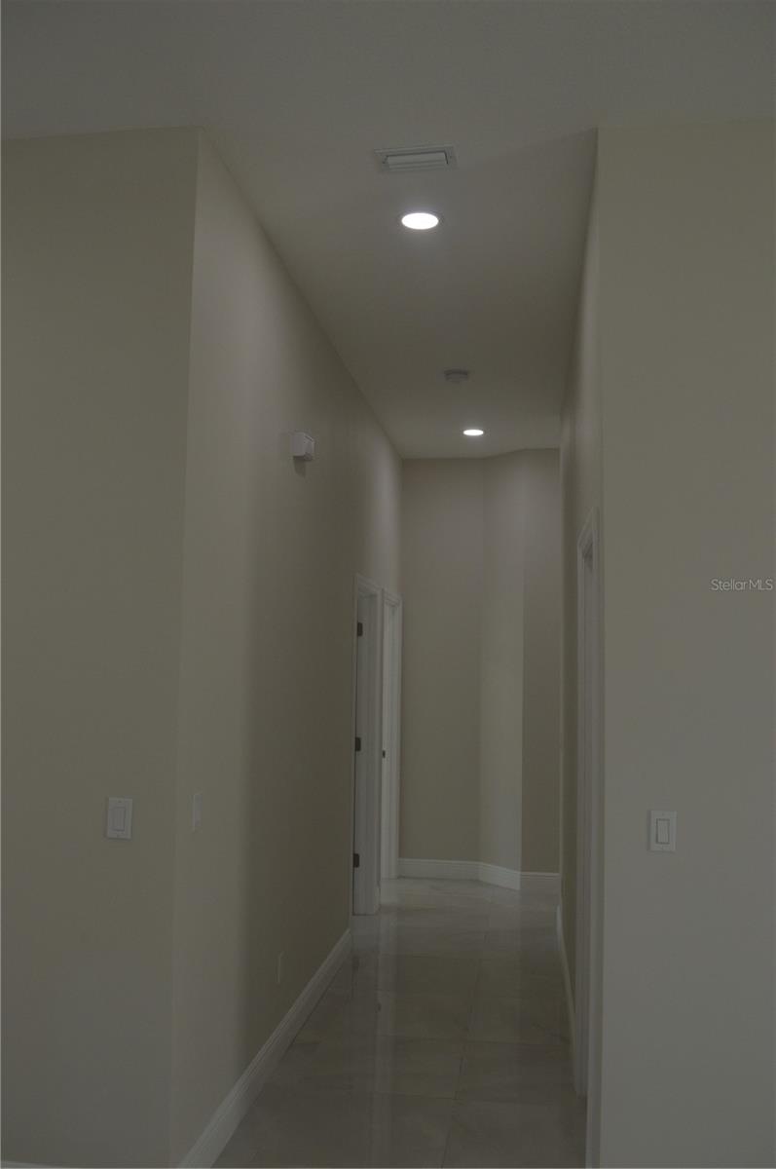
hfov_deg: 43.5
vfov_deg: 62.0
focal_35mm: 30
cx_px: 388
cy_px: 584
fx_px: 972
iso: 320
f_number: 5.6
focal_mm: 20
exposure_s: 1/125
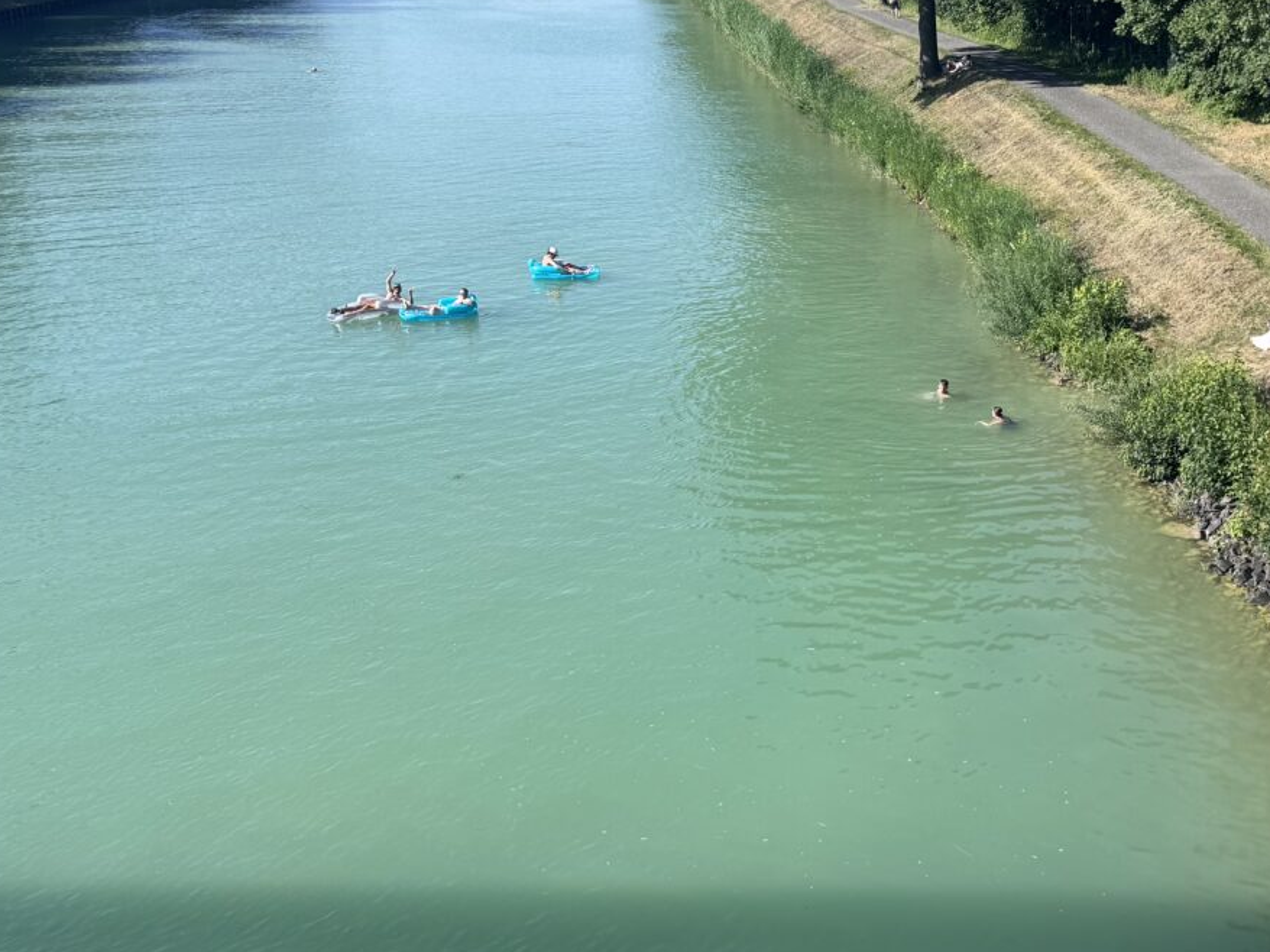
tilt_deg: -16.9
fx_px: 1540
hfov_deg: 41.9
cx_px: 1092
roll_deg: -1.5
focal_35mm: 42
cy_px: 402
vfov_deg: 34.3
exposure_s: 1/2959
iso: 80
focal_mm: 6.76
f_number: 1.78
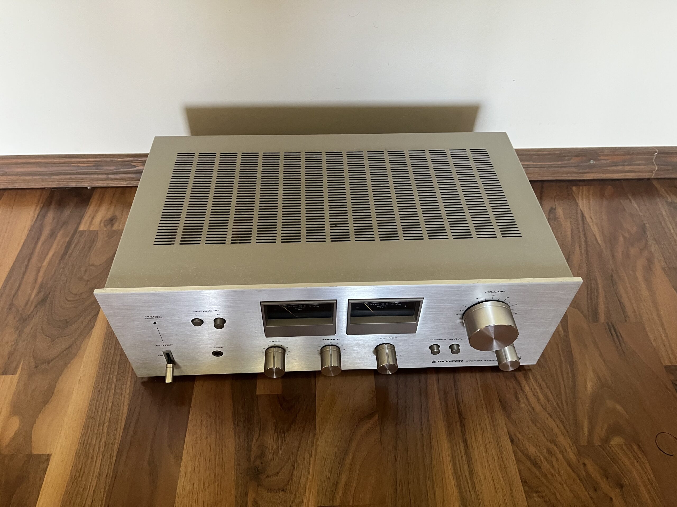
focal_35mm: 26
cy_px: 254
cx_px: 338
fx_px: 508
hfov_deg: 67.3
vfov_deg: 53.1
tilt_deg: -47.7
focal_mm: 5.1
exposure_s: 1/60
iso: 320
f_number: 1.6
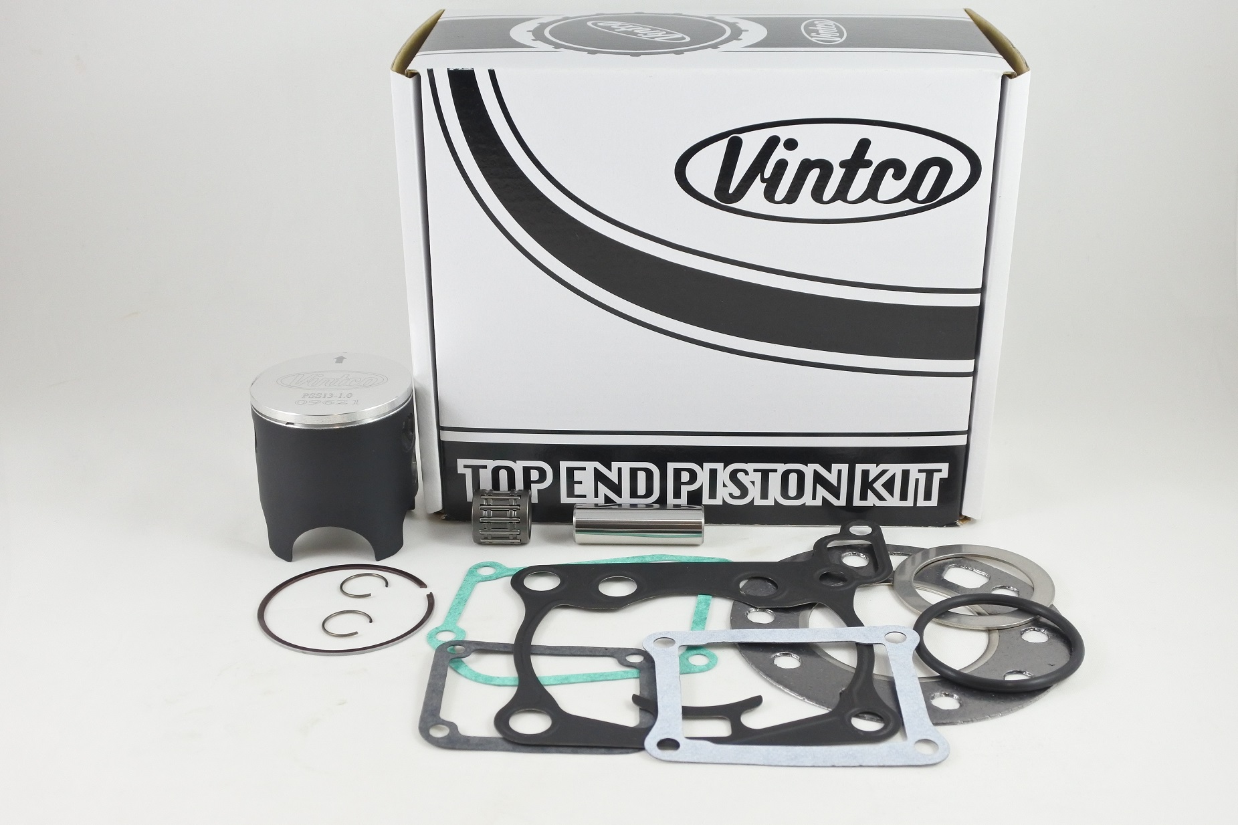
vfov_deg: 35.1
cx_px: 619
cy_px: 412
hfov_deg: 50.7
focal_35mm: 38
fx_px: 1307
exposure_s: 1/125
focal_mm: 14.3
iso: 560
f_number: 4
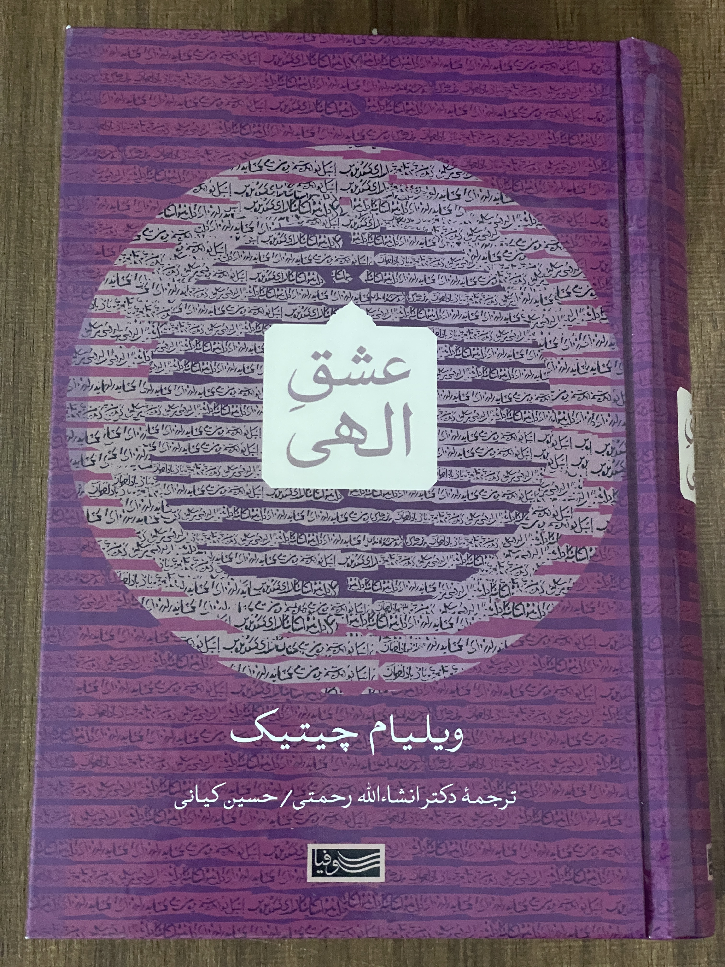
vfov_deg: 36.8
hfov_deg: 28.0
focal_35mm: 52
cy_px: 484
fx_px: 1452
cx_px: 362
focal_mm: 6
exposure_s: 1/30
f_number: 2
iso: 1250
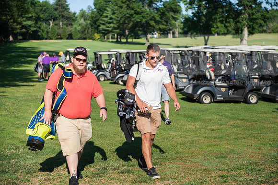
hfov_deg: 28.8
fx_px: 541
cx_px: 139
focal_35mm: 70
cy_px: 92
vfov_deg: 19.5
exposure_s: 1/1600
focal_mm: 70
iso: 200
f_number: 3.2
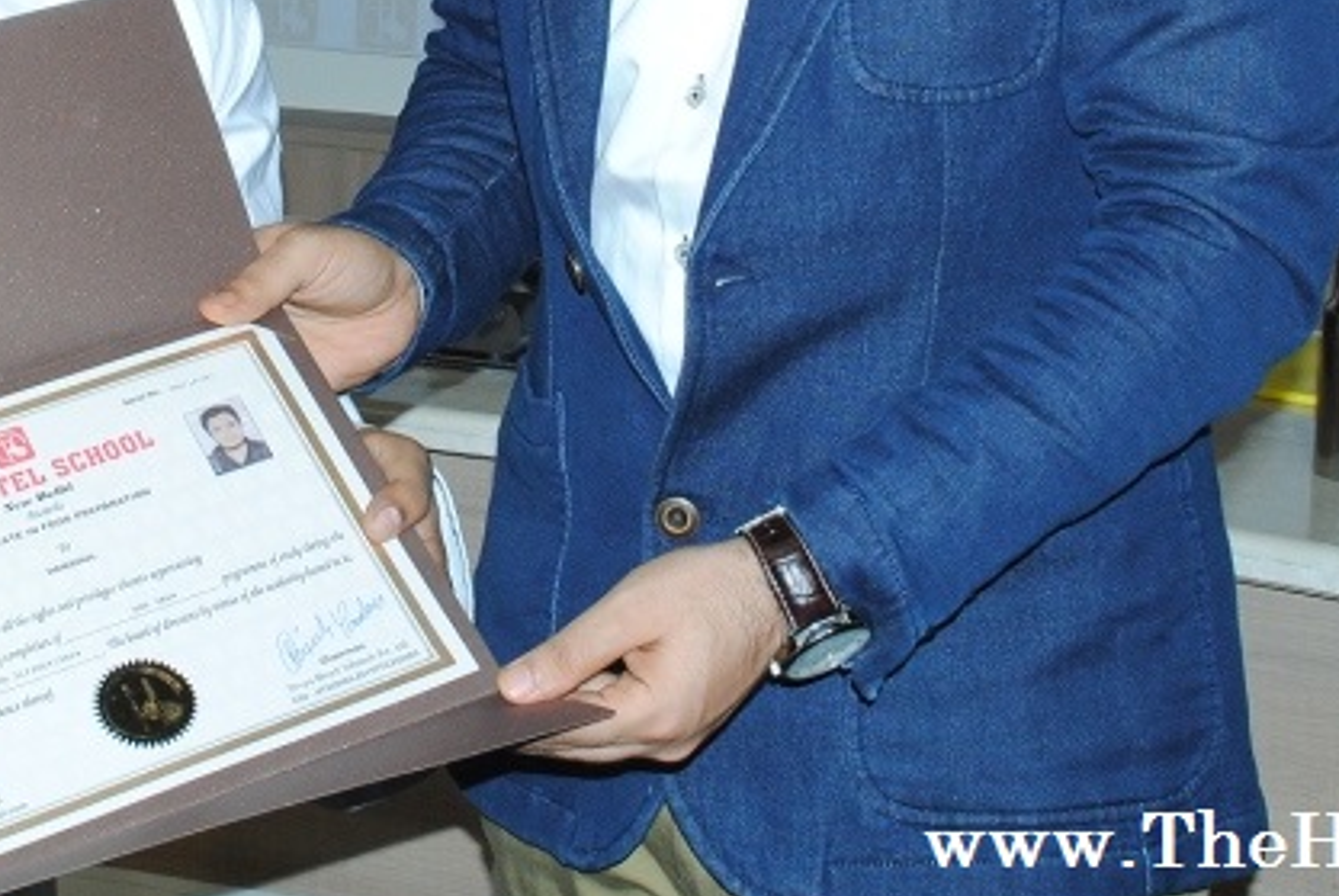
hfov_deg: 24.8
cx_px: 366
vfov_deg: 16.3
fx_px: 3016
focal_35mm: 81
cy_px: -120
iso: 400
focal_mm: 22
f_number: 9
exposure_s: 1/125
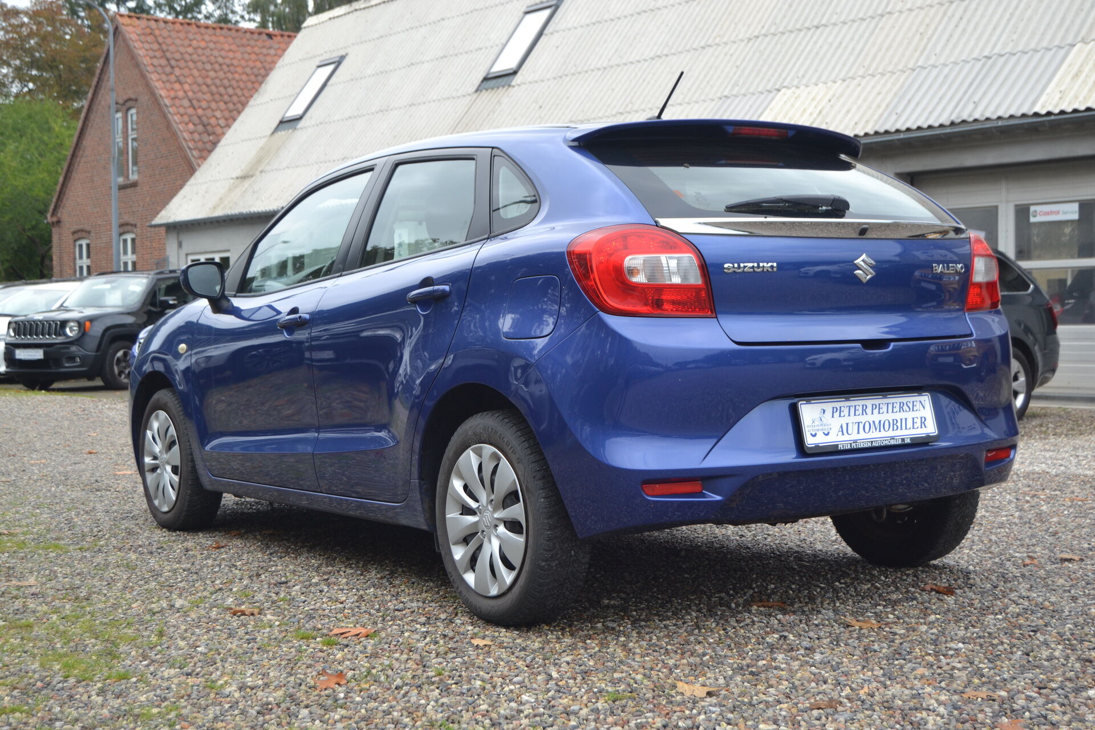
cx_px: 548
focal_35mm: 48
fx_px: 1460
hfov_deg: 41.1
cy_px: 365
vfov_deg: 28.1
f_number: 5.6
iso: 160
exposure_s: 1/125
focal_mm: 32
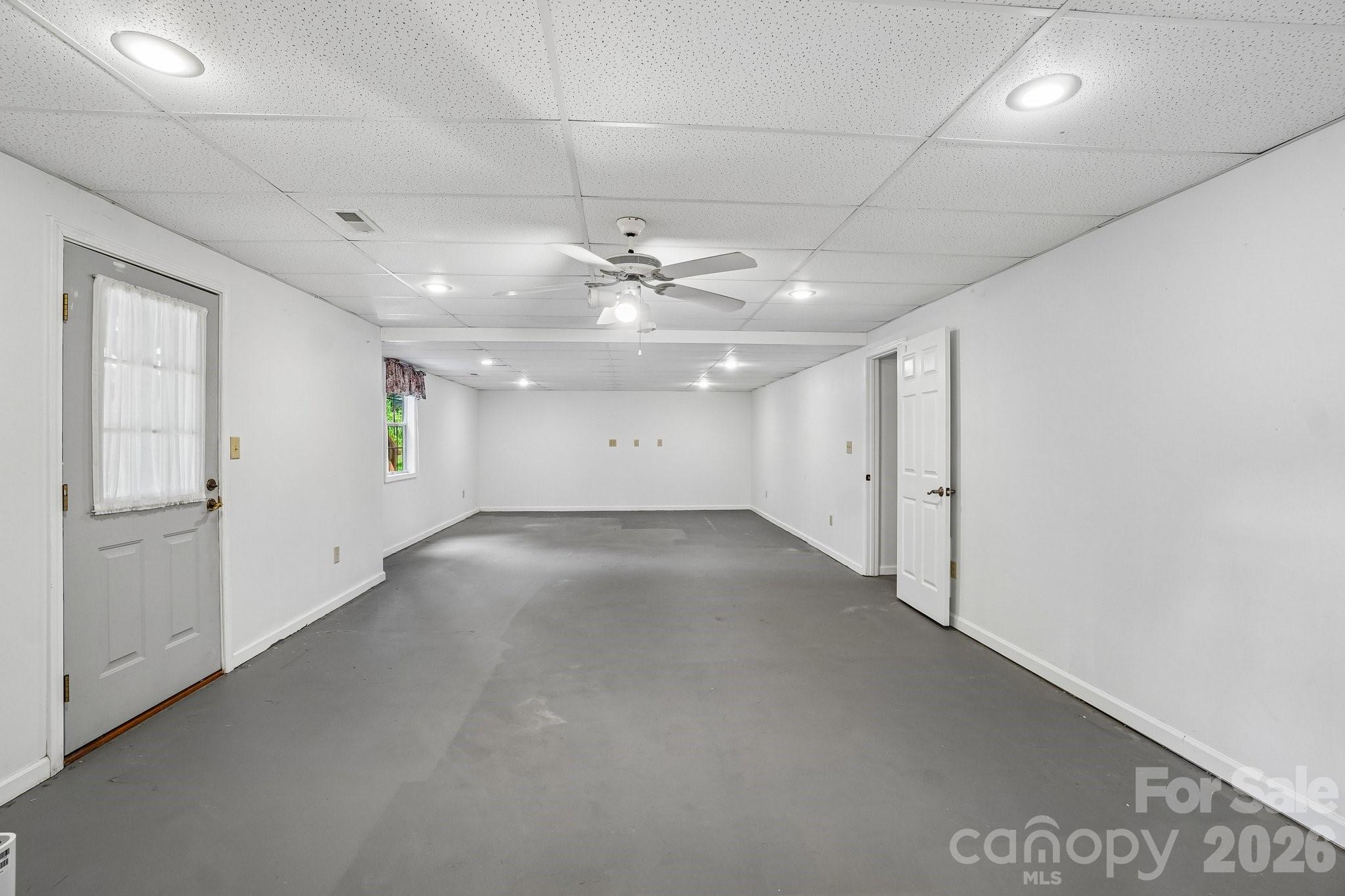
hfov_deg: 100.4
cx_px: 672
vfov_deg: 77.3
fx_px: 560
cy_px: 448
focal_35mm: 15
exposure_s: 1/8
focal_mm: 10
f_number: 8
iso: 400
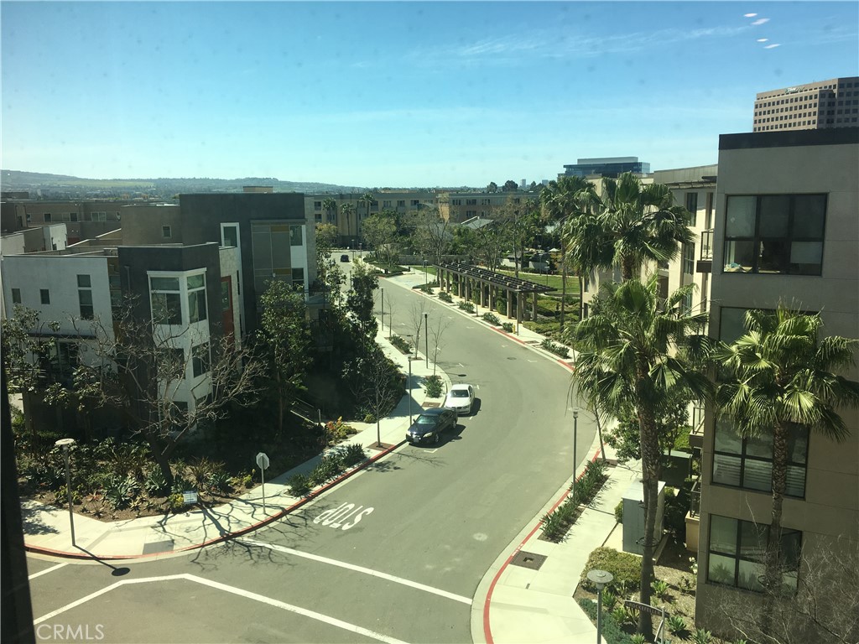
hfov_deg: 61.7
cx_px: 430
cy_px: 322
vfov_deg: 48.2
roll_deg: +0.7
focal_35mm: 29
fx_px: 720
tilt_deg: -8.6
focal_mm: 4.15
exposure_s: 1/761
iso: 25
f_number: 2.2
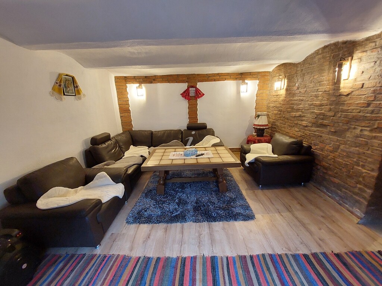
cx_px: 191
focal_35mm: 13
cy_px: 143
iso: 250
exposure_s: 1/50
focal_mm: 1.74
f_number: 2.2
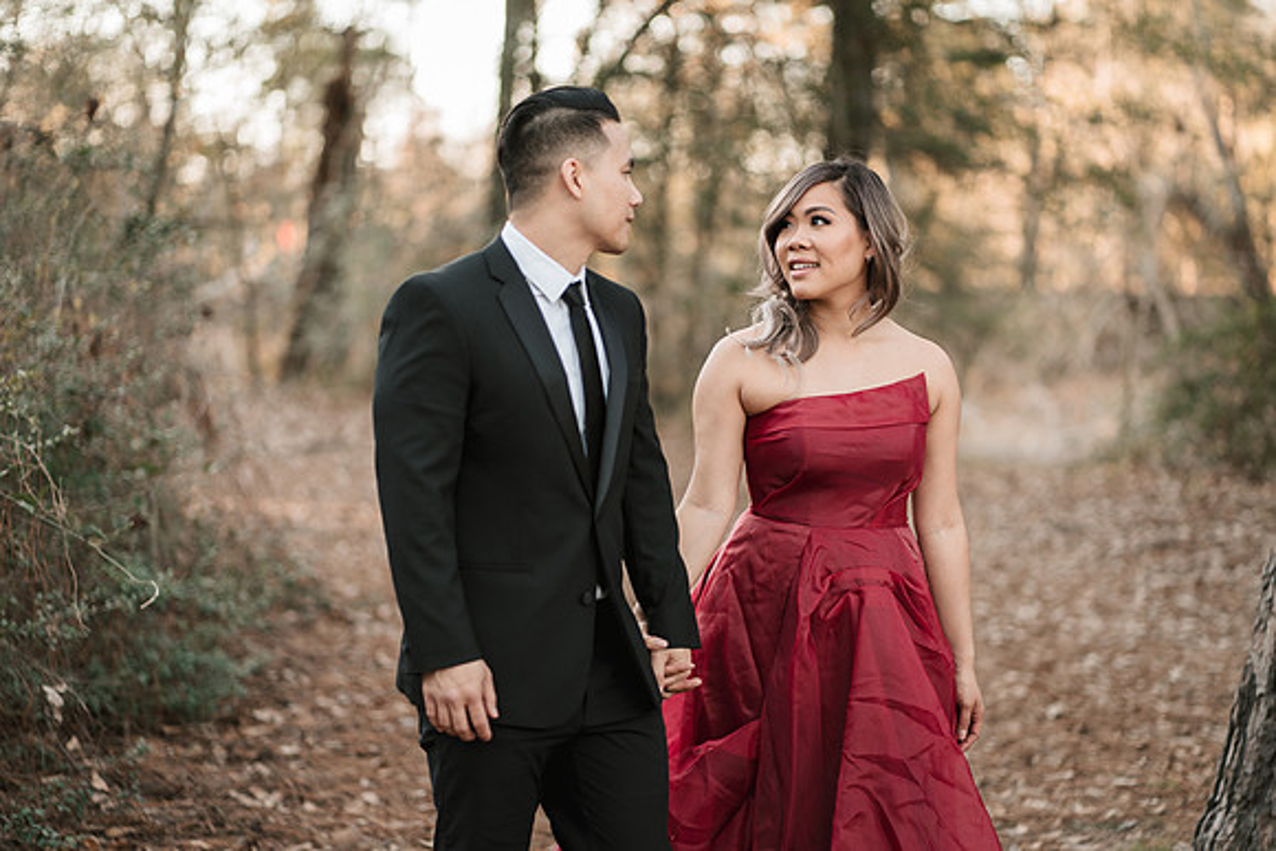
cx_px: 638
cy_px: 426
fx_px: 3013
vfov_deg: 16.1
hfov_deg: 23.9
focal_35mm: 85
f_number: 1.8
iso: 250
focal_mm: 85
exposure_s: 1/200
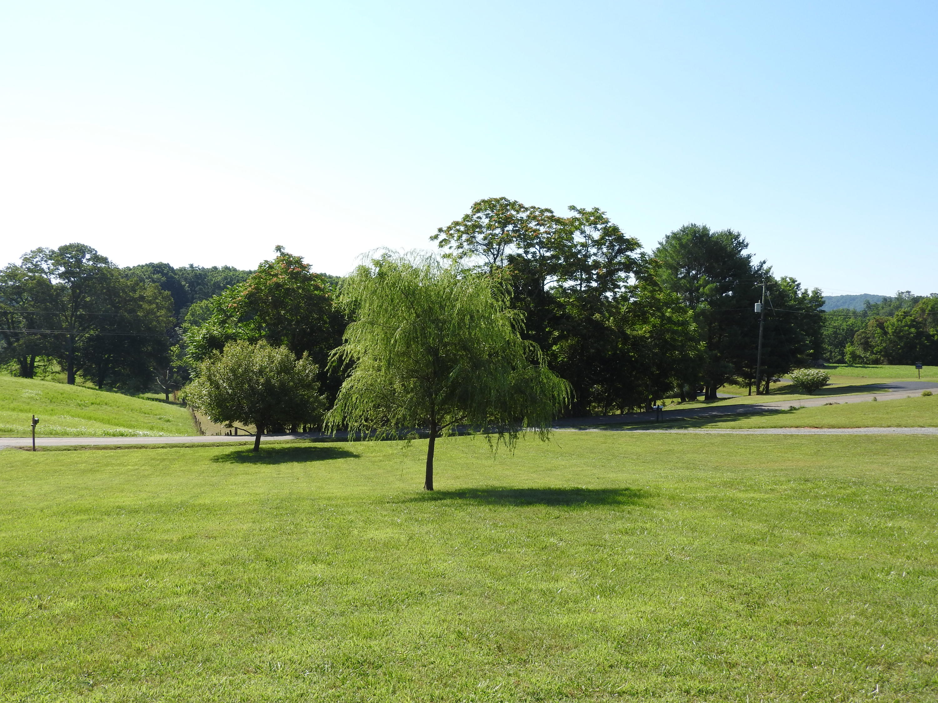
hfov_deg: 60.0
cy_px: 352
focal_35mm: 30
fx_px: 813
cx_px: 469
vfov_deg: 46.8
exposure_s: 1/800
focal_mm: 5.4
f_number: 3.5
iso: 100
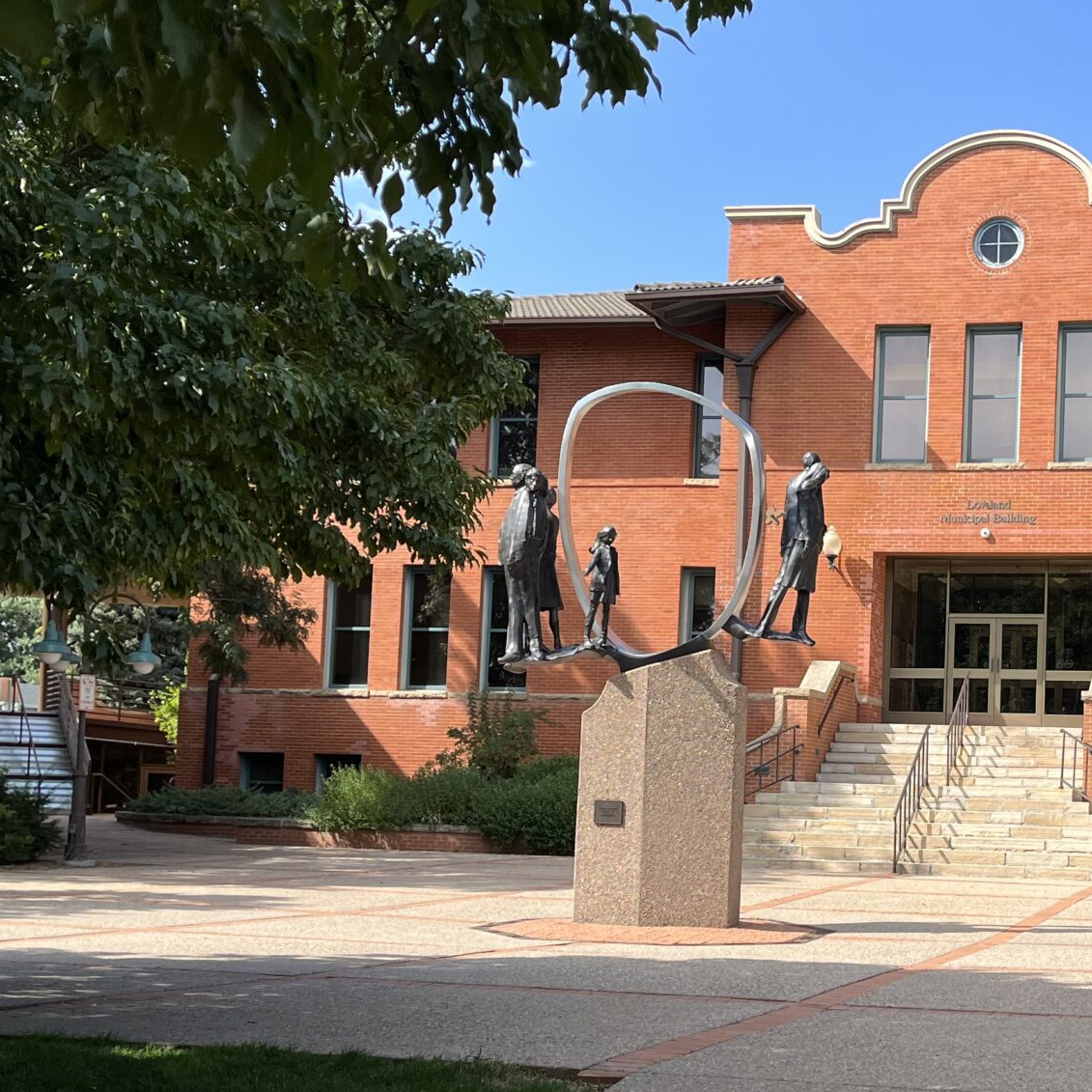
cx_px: 908
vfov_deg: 32.6
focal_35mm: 52
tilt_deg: +3.1
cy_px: 697
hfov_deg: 31.7
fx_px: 1856
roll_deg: -1.2
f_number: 1.6
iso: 50
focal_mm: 5.1
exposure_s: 1/1862
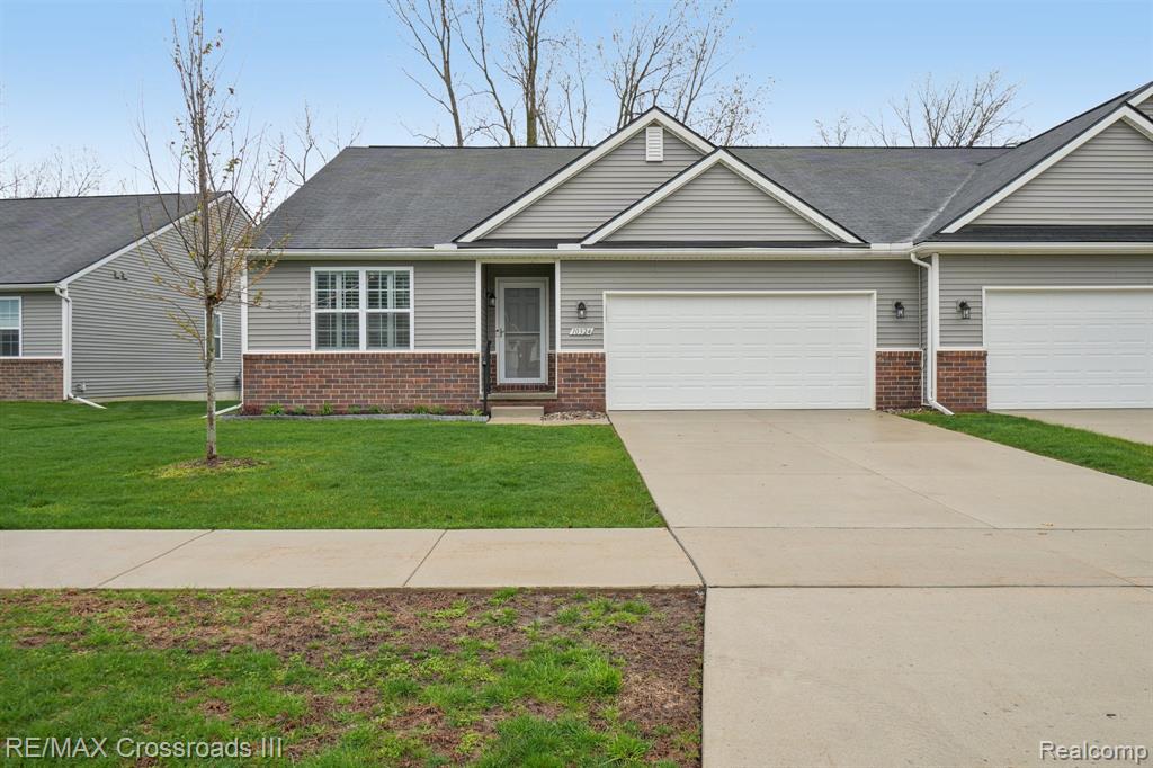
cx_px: 576
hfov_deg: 70.5
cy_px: 384
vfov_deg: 50.4
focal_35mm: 26
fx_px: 816
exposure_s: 1/90
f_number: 8
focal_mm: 17
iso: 100
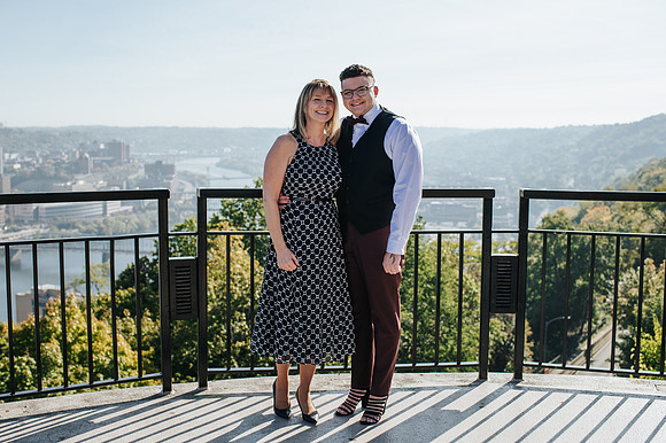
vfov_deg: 31.1
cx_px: 316
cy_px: 201
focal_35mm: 43
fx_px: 795
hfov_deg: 45.5
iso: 100
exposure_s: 1/1000
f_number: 3.2
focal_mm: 35
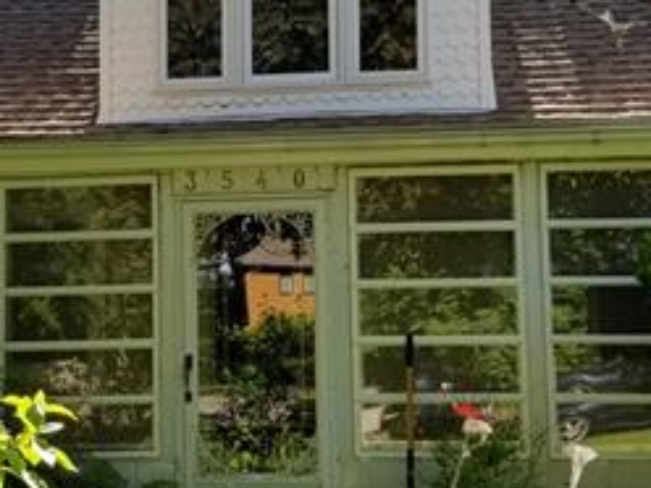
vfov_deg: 21.9
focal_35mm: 67
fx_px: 1260
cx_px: 231
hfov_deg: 28.8
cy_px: 210
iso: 50
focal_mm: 4.3
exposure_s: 1/768
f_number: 1.7
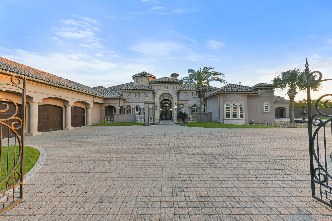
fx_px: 138
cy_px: 110
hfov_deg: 100.4
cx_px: 166
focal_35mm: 15
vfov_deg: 77.3
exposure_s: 1/60
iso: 200
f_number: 6.3
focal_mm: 15
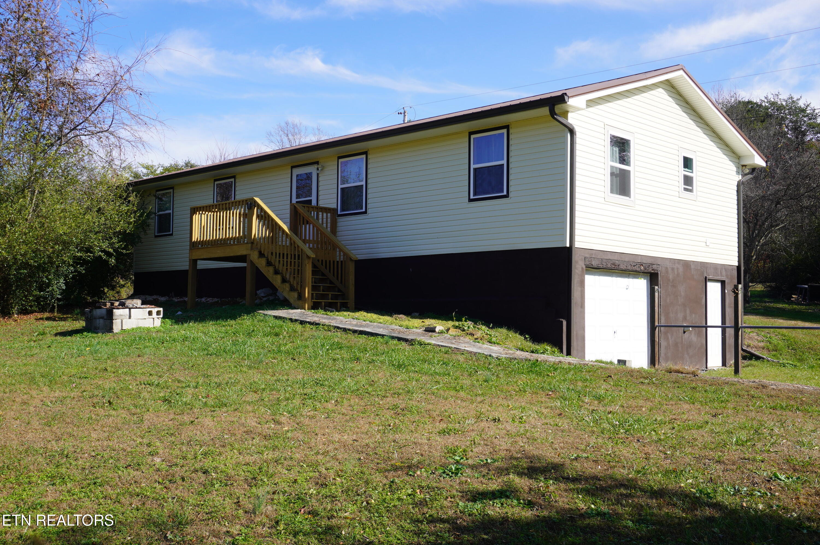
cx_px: 410
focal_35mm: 38
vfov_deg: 35.4
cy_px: 272
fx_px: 853
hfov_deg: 51.3
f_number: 9
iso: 100
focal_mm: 25
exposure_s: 1/125
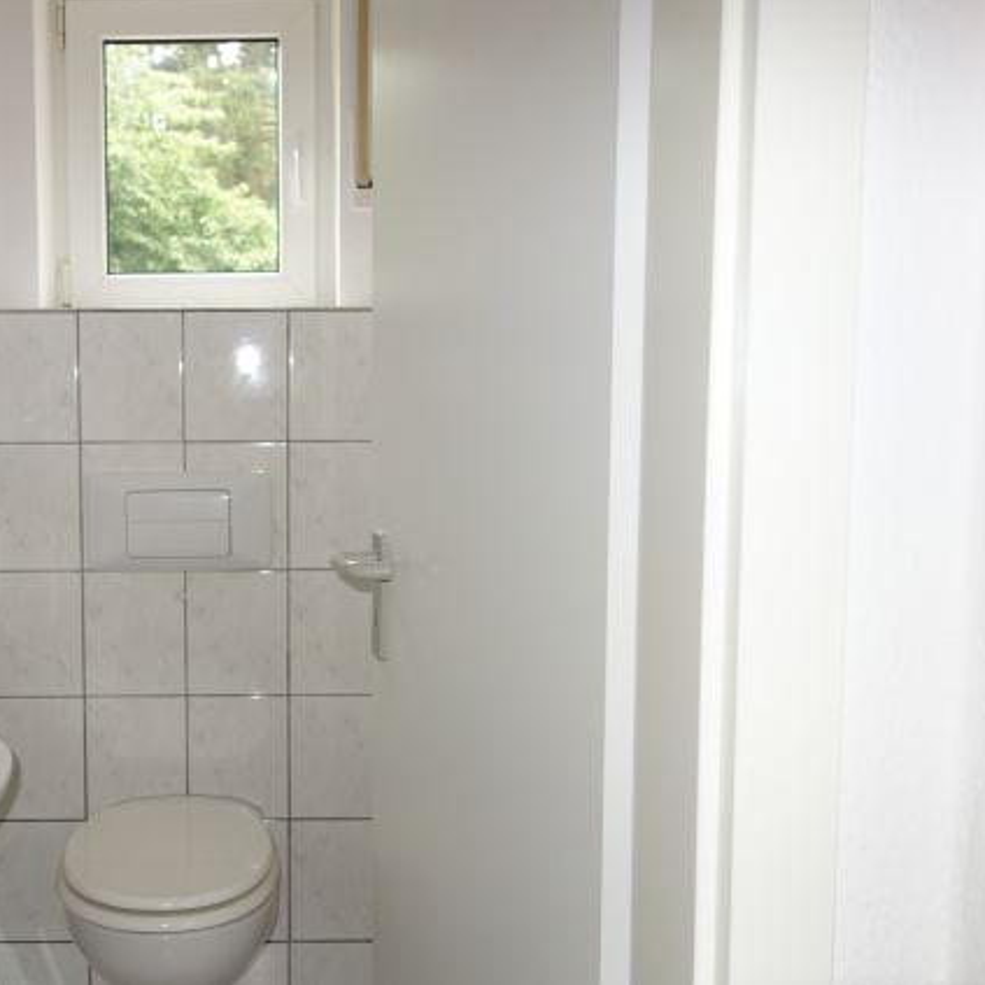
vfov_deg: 46.0
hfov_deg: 44.6
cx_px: 251
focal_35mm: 36
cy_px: 490
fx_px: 1159
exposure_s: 1/30
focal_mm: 10.4
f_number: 1.8
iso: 125
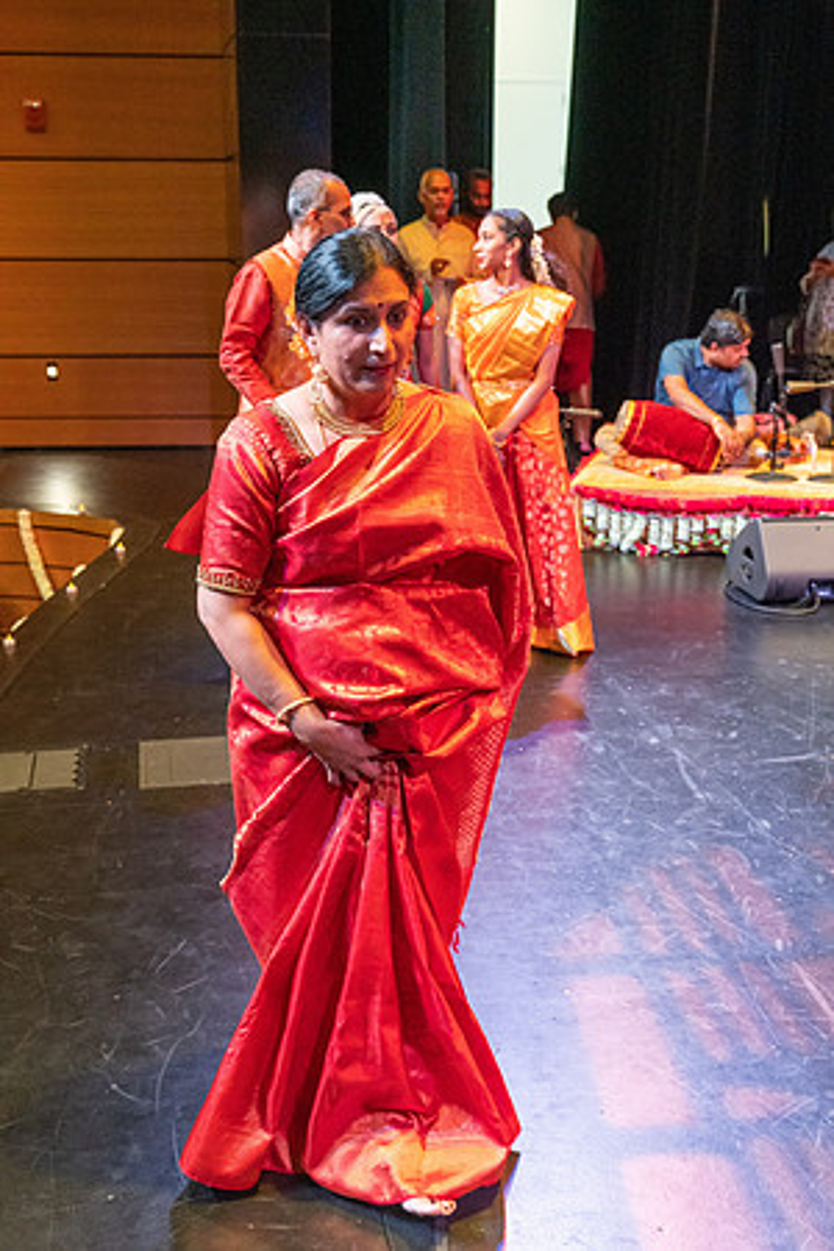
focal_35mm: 42
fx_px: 1459
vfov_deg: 46.4
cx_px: 417
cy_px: 626
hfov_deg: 31.9
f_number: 4.5
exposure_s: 1/200
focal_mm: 42
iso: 6400
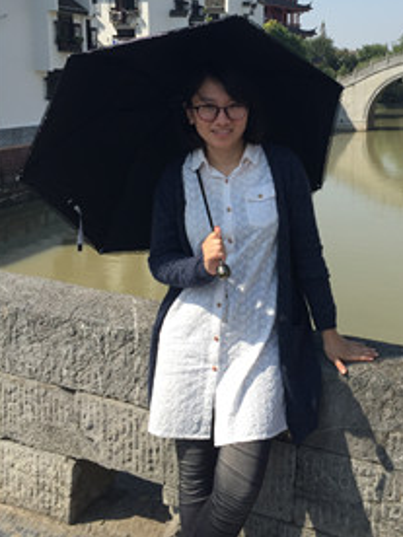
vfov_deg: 44.1
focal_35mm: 42
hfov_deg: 33.9
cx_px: 286
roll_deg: -1.0
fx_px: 652
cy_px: 179
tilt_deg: -9.5
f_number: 2.2
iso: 32
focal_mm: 4.15
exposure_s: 1/1412
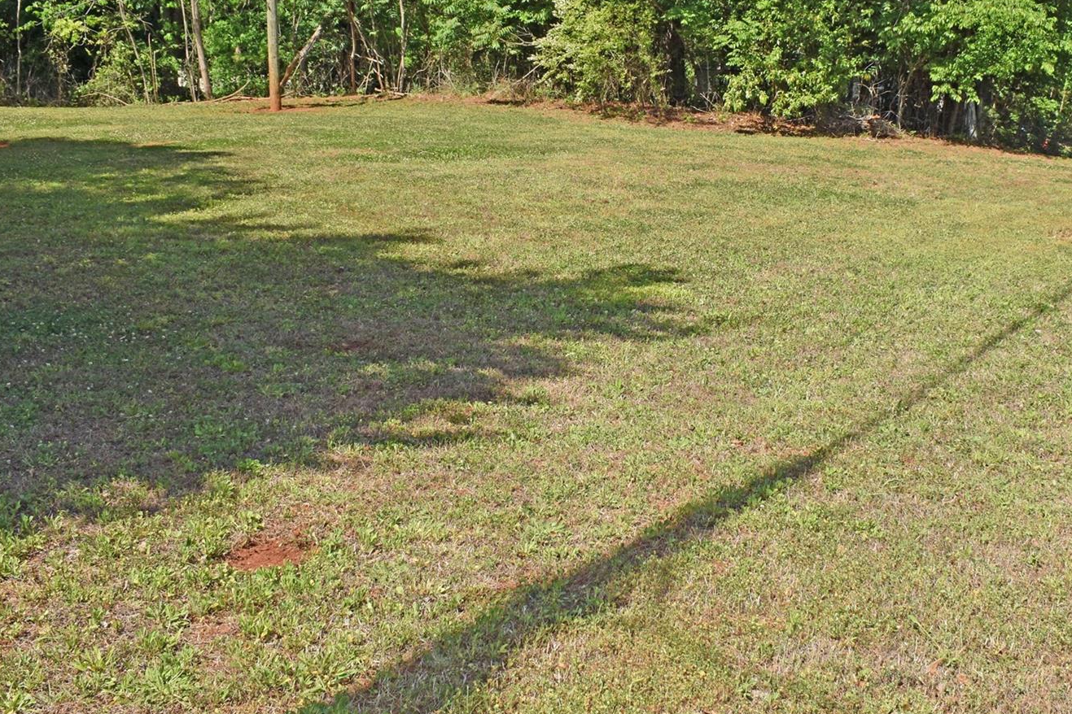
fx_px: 1251
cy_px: 302
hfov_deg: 46.2
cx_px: 621
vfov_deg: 31.8
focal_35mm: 42
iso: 100
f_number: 10
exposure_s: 1/200
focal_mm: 18
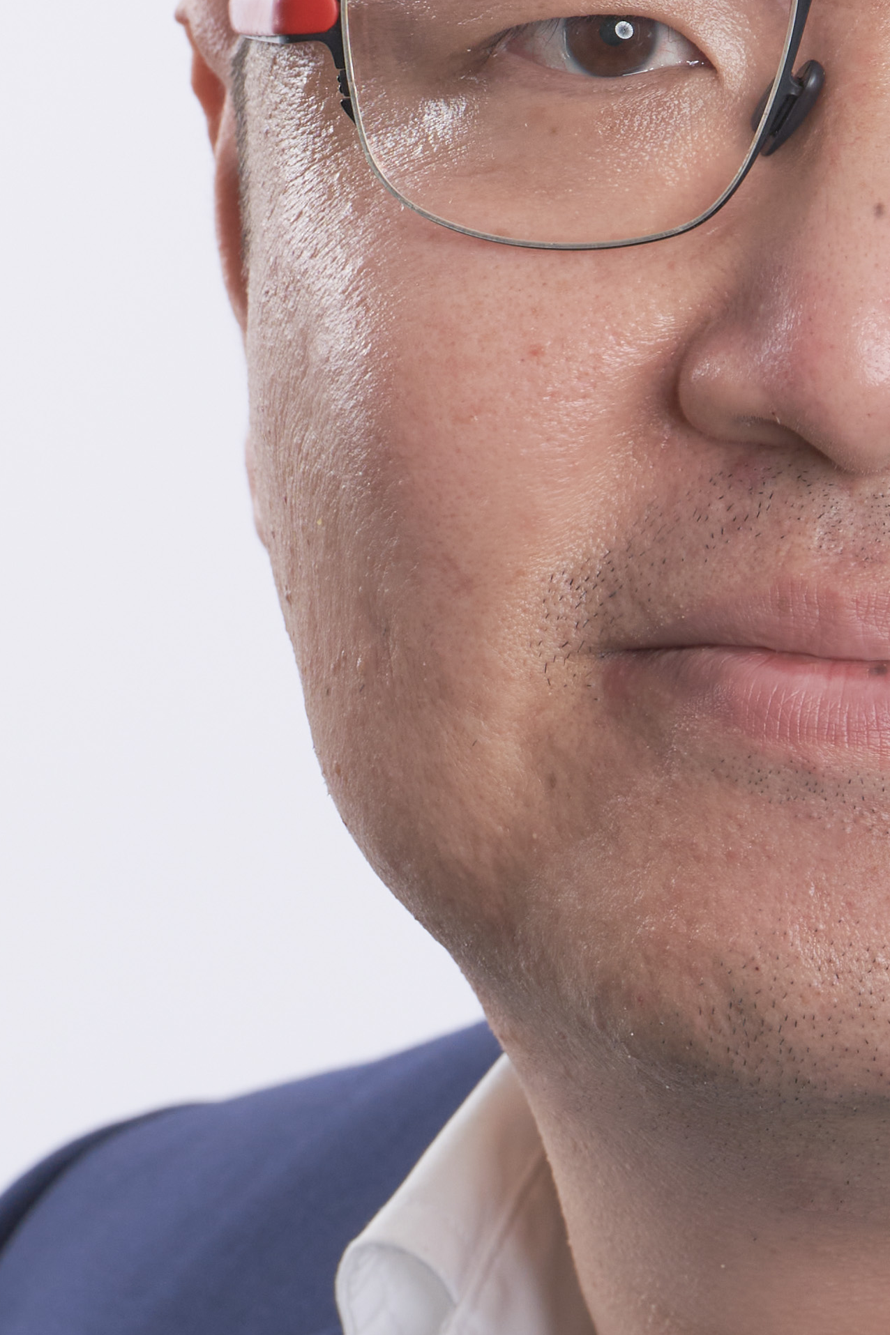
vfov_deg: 3.5
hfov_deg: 2.3
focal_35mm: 587
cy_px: 1184
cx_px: 815
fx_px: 21774
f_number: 8
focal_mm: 121
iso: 200
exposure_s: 1/200
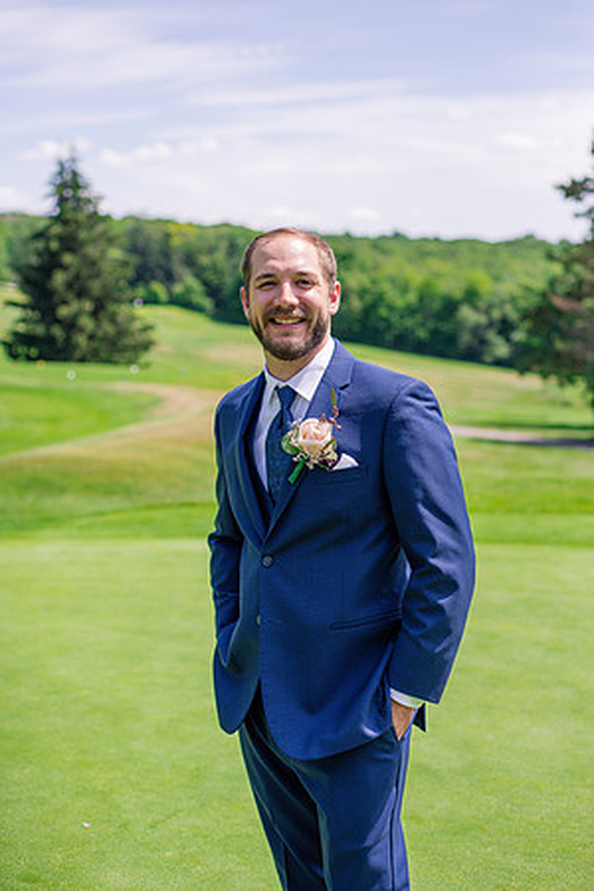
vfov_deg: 39.6
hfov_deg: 27.0
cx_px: 297
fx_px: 1237
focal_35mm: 50
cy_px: 446
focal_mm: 50
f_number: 2.8
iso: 250
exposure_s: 1/4000
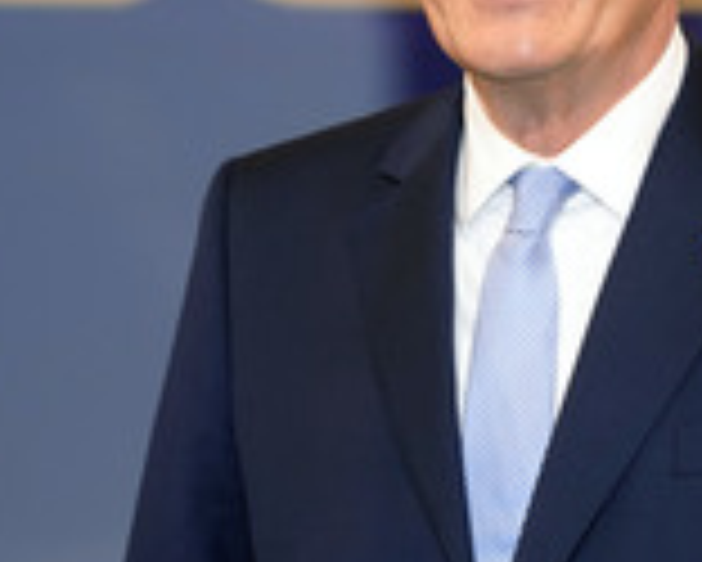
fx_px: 3659
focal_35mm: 176
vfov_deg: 8.8
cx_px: 587
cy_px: 238
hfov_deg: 10.9
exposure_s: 1/125
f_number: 4.5
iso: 1600
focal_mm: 65
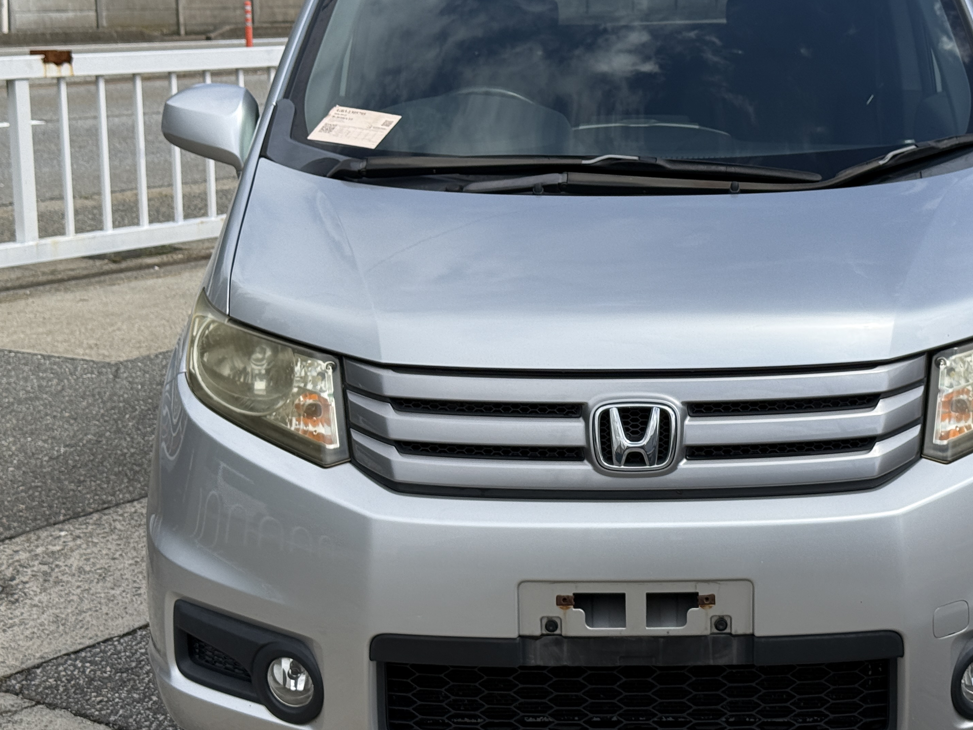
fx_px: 1912
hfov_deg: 28.4
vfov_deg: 21.6
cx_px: 639
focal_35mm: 68
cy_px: 313
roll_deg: +0.0
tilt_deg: -10.4
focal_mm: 6.76
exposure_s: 1/5208
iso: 64
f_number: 1.78
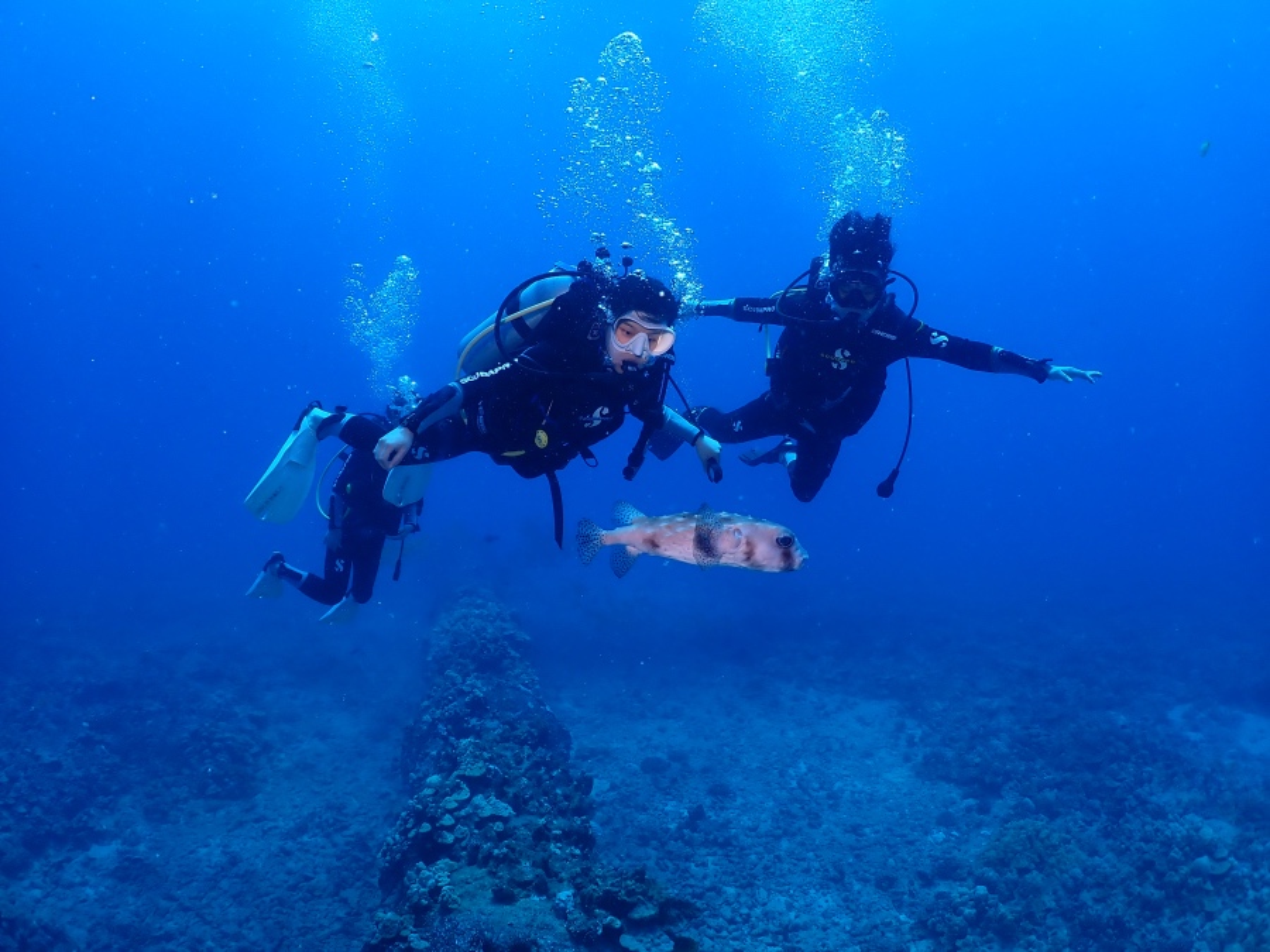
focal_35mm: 25
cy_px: 476
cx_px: 635
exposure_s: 1/500
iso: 100
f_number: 2.8
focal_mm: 4.5
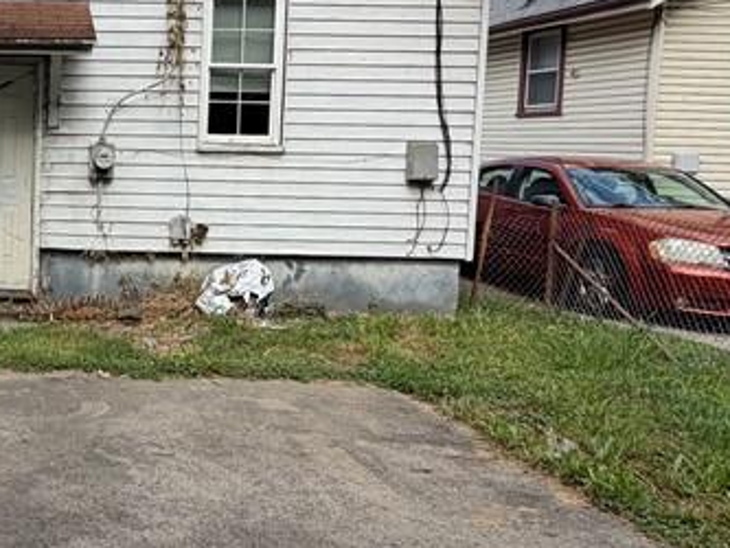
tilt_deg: -4.8
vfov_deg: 33.4
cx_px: -20
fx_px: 907
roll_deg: -0.6
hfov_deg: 38.3
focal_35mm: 43
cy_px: 204
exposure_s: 1/545
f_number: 2.2
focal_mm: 2.22
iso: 40
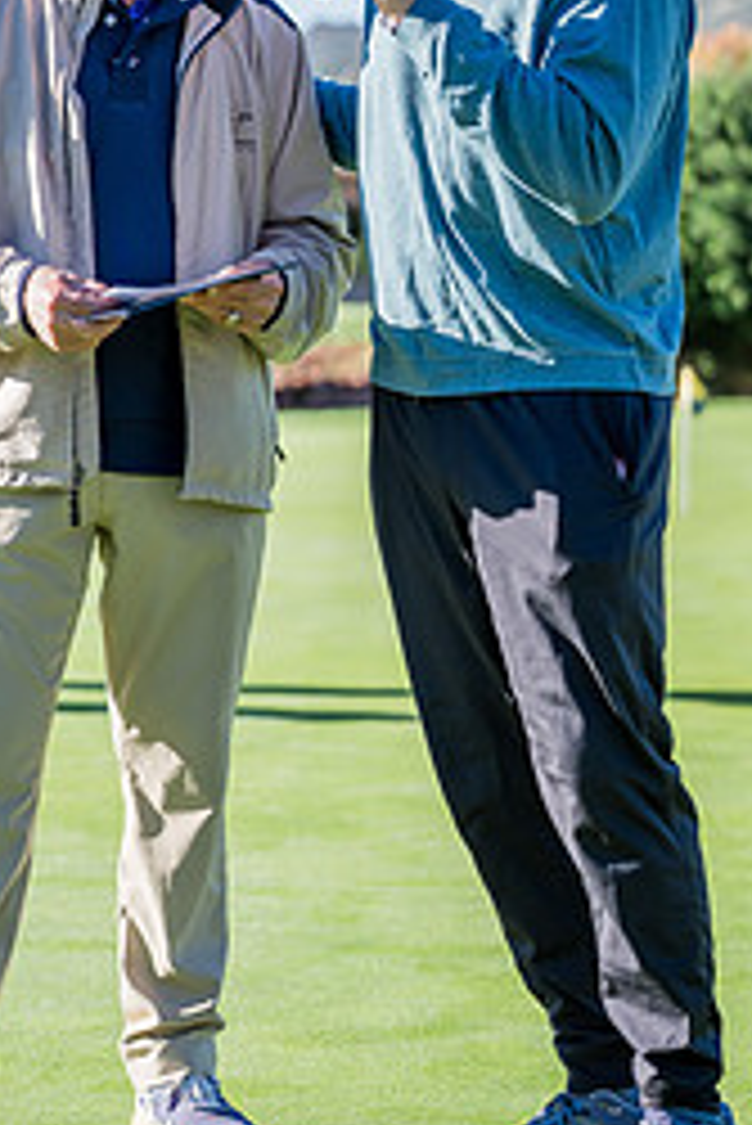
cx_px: 311
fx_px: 3942
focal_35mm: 126
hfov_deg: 10.9
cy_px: 423
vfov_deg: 16.2
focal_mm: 70
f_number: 2.8
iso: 400
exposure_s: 1/4000
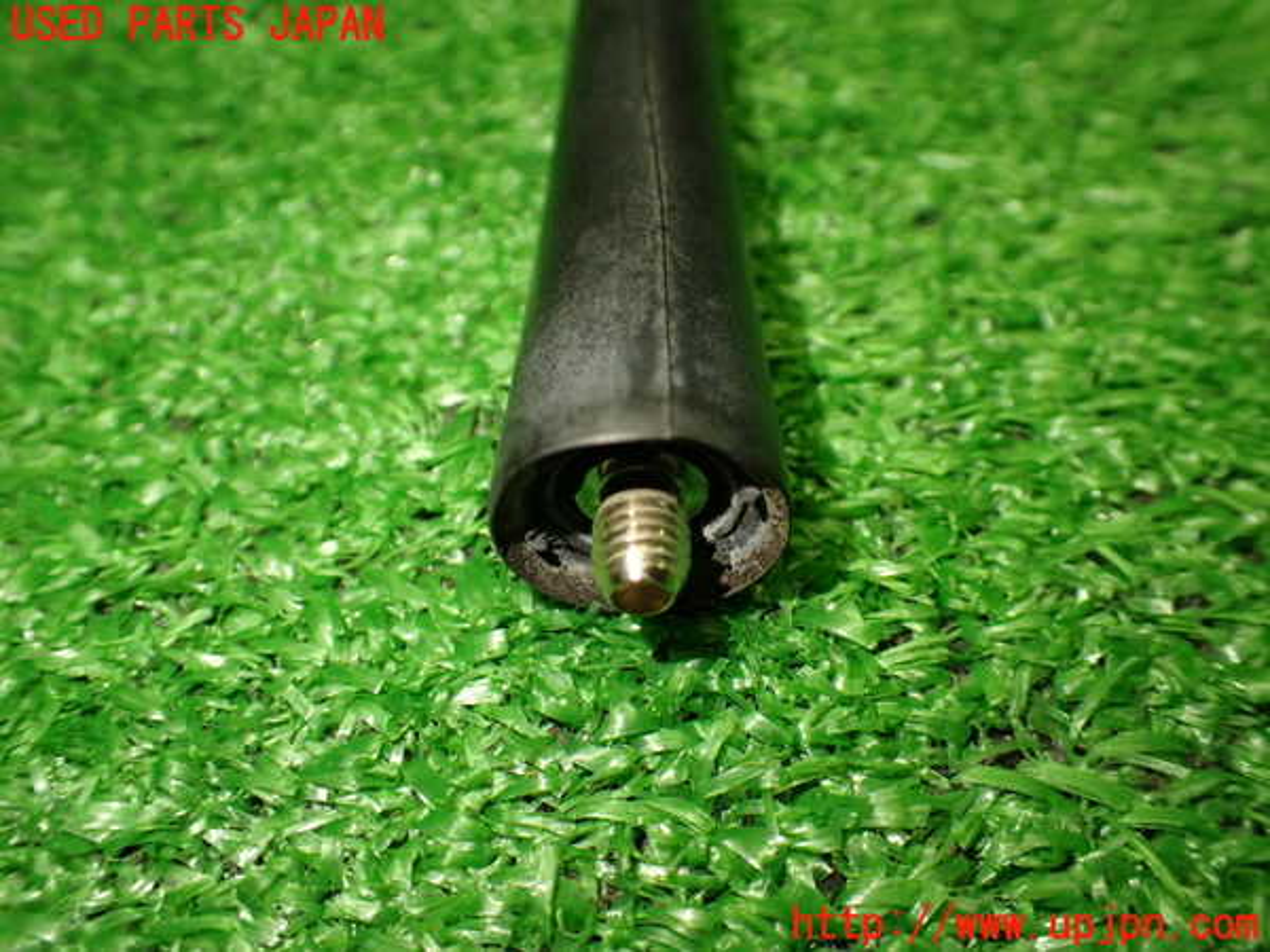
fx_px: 1174
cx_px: 635
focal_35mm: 32
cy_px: 476
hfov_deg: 56.8
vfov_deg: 44.2
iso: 320
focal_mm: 5.79
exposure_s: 1/125
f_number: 2.4
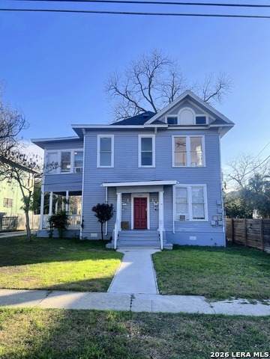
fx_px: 270
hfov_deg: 53.1
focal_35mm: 26
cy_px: 180
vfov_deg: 67.3
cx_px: 135
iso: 50
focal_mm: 5.7
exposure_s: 1/2165
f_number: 1.5
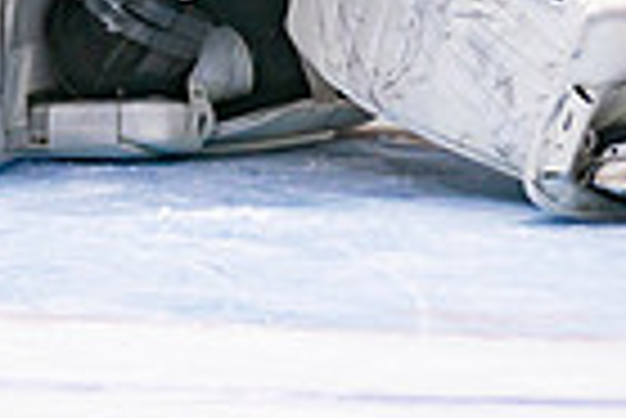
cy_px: -125
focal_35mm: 924
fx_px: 16084
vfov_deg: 1.5
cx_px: 38
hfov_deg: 2.2
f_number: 2.8
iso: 800
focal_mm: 165
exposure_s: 1/640
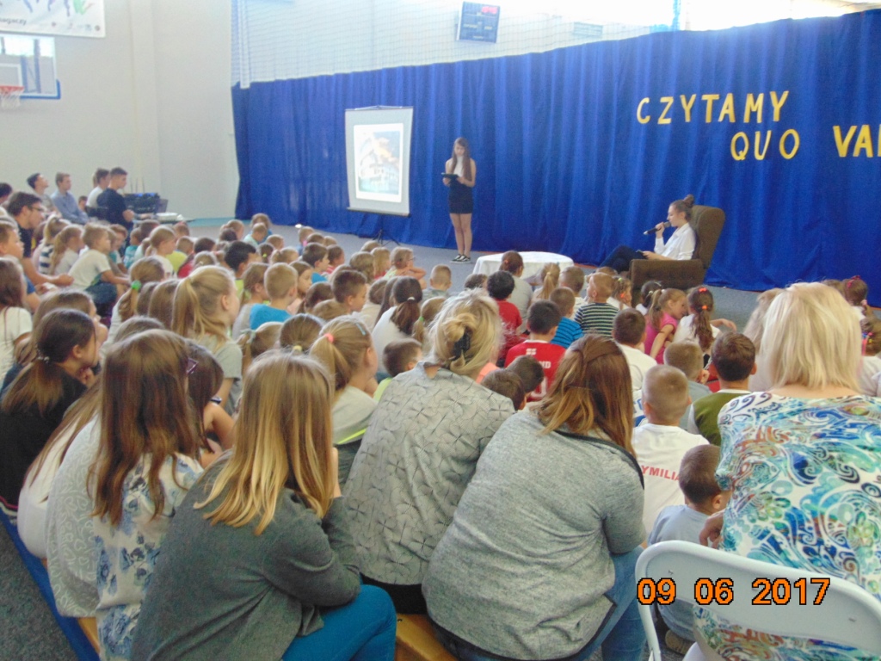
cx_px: 440
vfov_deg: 40.7
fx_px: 891
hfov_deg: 52.6
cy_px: 330
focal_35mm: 35
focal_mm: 6.3
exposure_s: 1/20
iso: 400
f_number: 3.2
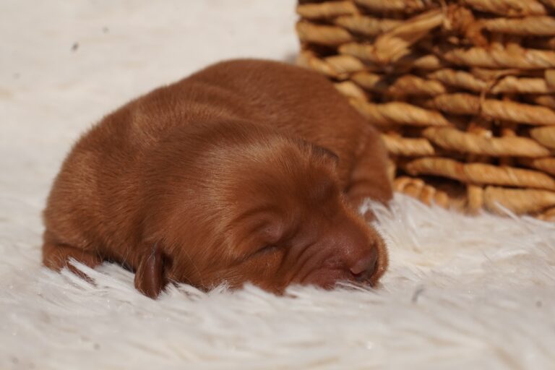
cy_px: 185
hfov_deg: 19.5
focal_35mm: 105
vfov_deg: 13.0
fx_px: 1619
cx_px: 278
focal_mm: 70
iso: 640
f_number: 11
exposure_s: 1/3200
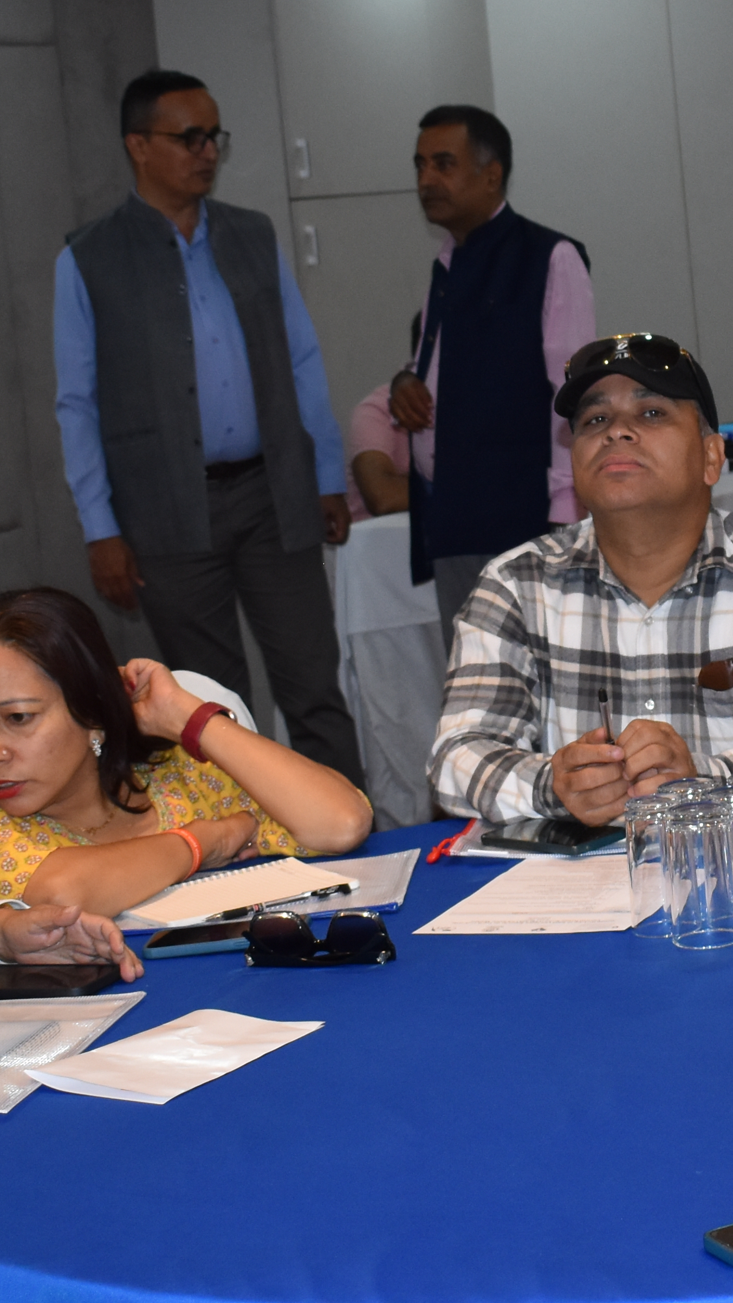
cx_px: 743
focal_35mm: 82
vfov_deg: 25.8
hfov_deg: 14.4
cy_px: 513
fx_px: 2844
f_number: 3.8
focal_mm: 21
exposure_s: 1/160
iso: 800
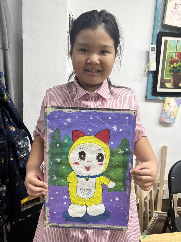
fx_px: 181
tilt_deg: -11.3
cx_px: 90
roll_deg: -2.5
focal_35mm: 26
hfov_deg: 53.1
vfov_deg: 67.3
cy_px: 121
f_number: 1.5
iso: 80
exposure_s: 1/100
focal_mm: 5.7
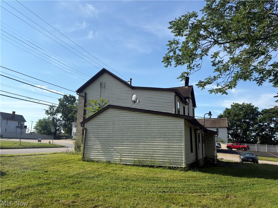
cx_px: 139
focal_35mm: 26
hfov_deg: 67.3
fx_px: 209
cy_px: 104
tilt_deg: +11.2
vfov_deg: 53.1
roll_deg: +0.0
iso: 50
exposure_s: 1/3448
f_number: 1.6
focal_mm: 5.96
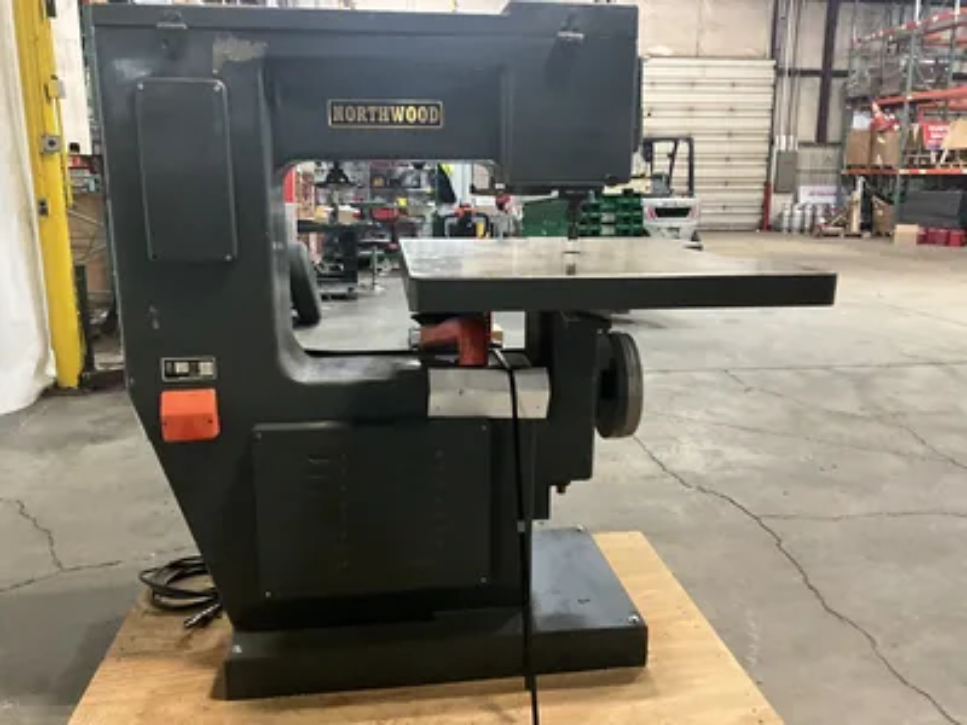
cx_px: 484
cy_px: 362
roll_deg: +0.1
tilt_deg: -13.7
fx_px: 810
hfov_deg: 61.7
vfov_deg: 48.2
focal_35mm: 29
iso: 400
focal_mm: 3
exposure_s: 1/30
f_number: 1.8
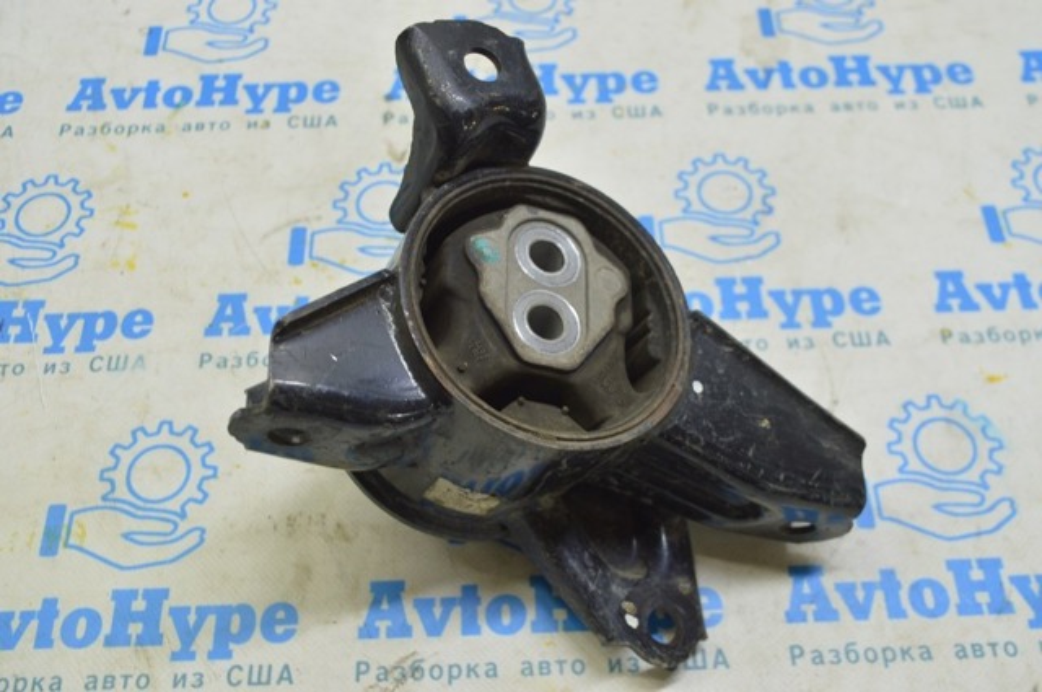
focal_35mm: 38
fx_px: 1084
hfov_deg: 51.3
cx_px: 521
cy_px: 346
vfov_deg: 35.4
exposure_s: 1/20
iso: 400
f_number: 5.6
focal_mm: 25
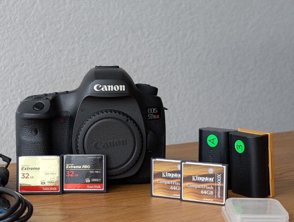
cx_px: 112
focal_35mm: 64
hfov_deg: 30.1
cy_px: 137
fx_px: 544
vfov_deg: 22.9
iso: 18
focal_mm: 6.9
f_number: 1.68
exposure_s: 1/37.9
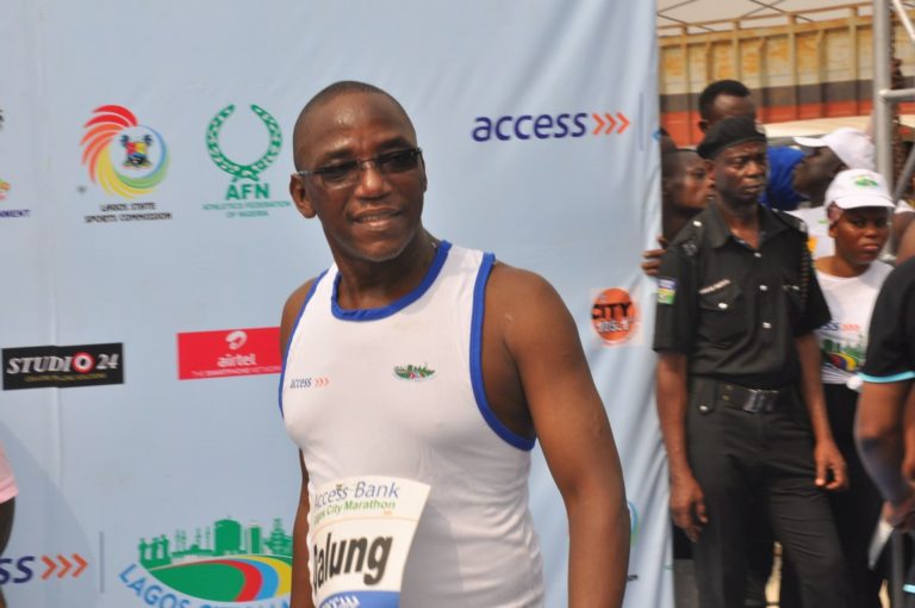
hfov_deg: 17.5
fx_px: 2970
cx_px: 458
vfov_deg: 11.7
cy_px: 304
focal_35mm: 117
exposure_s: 1/125
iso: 200
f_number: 20
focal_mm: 78
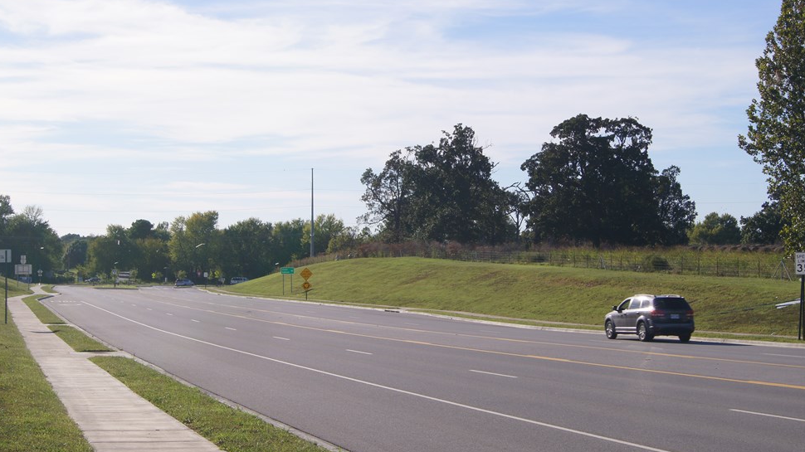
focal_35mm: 62
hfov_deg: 34.1
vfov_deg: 19.5
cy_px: 198
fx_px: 1314
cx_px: 402
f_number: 13
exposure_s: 1/160
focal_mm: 35
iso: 100
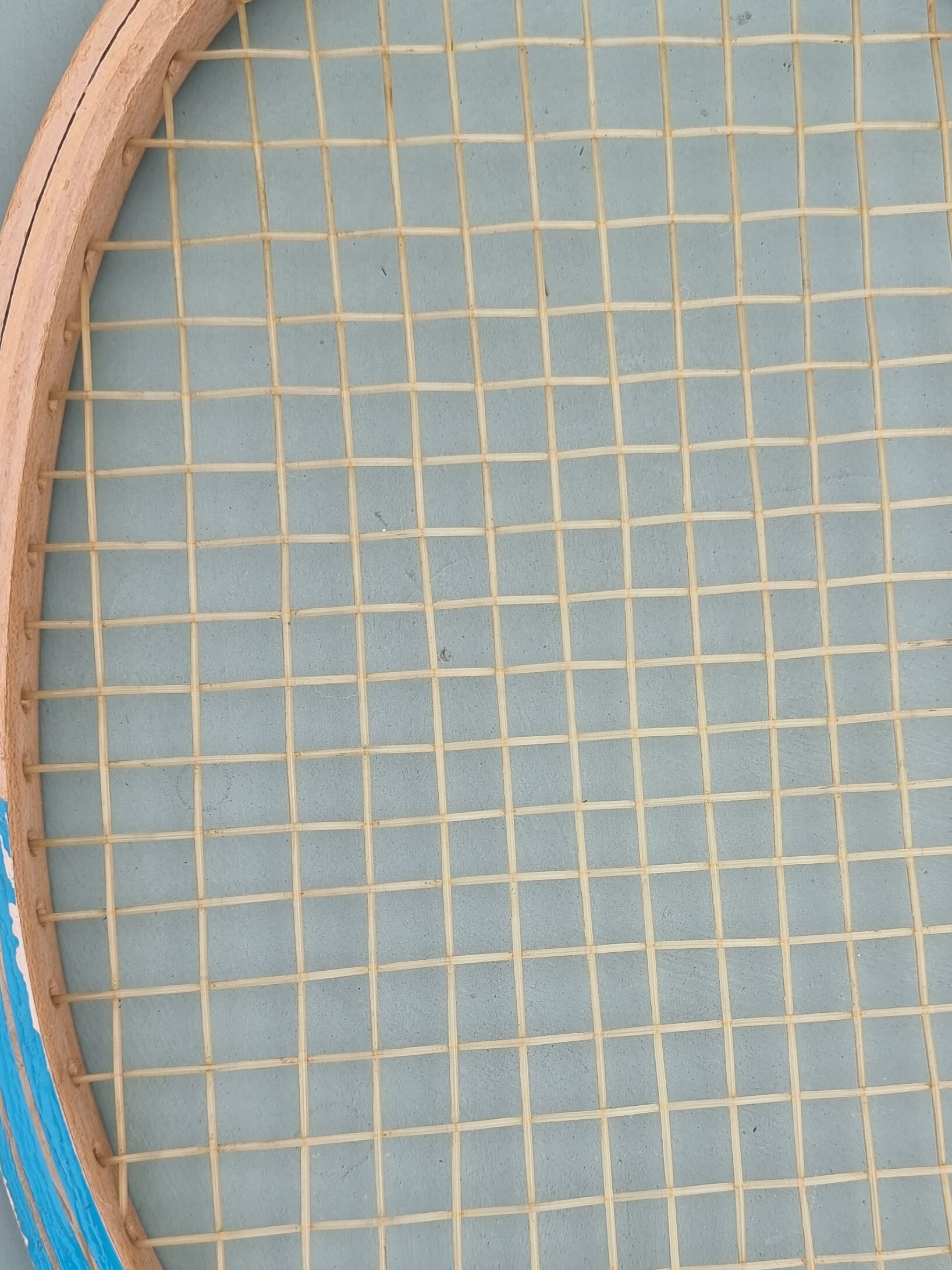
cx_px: 603
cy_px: 799
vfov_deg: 42.6
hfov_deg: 32.7
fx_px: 1614
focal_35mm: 44
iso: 50
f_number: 1.8
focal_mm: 6.7
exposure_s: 1/487
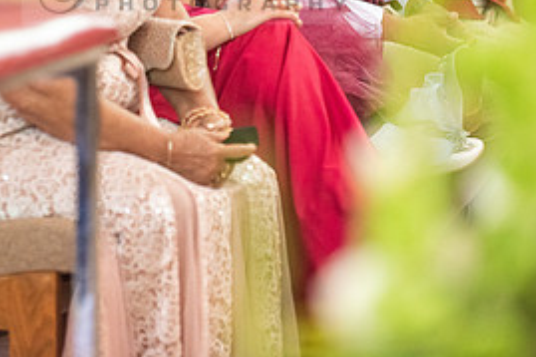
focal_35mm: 302
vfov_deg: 4.5
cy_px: -23
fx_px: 4494
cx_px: 195
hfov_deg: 6.8
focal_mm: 140
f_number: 2.8
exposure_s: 1/250
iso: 2000
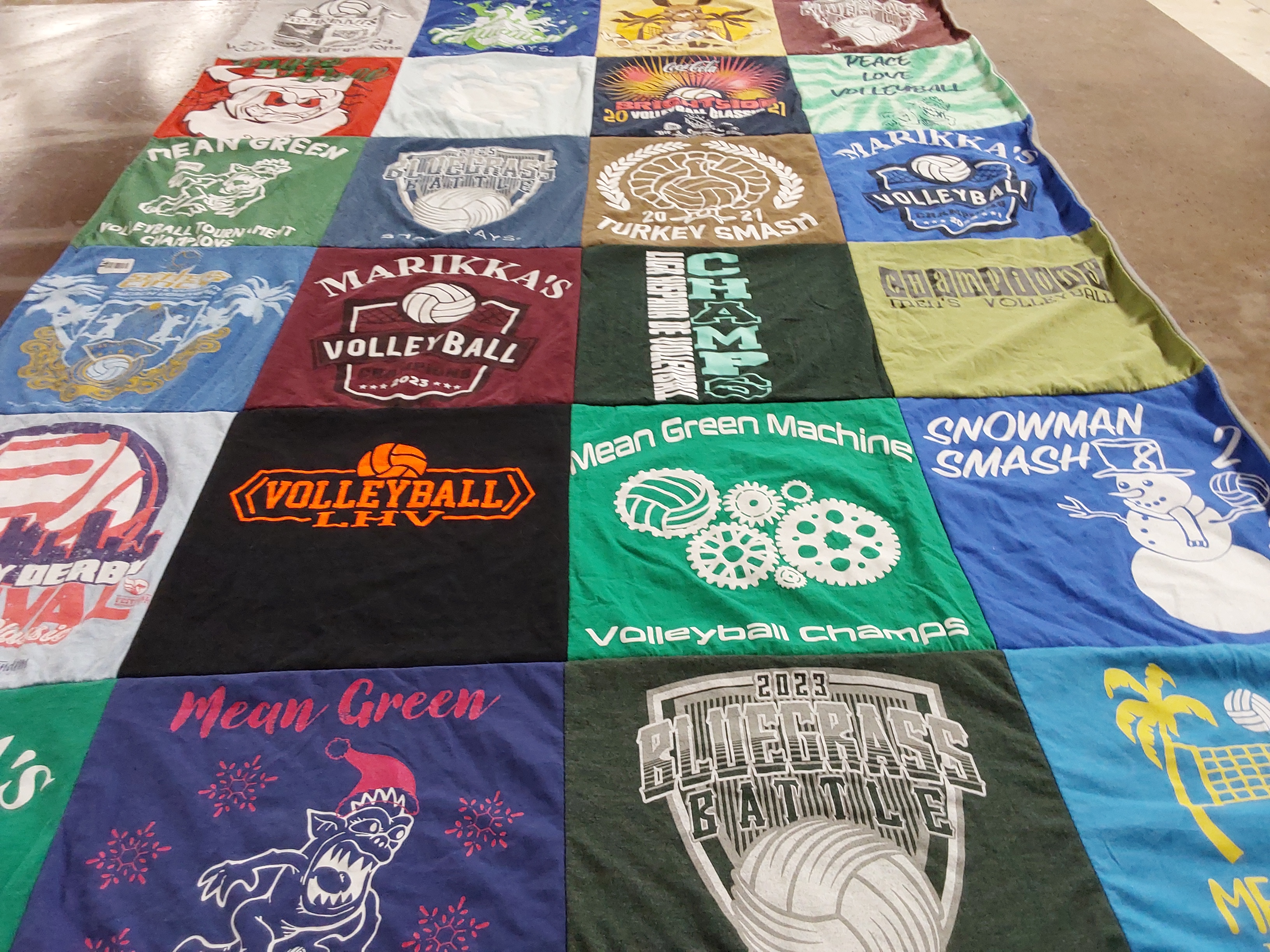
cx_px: 635
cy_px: 476
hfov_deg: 63.4
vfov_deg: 49.7
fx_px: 1027
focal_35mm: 28
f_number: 1.9
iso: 125
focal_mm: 2.91
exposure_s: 1/60
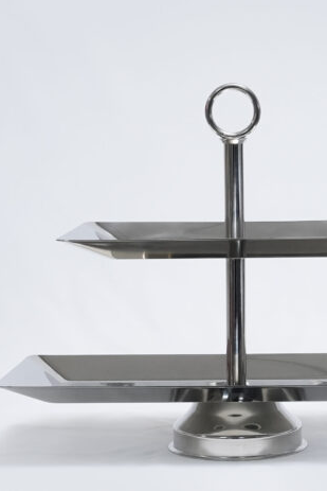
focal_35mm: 118
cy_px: 244
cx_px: 234
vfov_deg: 17.3
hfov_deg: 11.6
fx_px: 1606
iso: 3200
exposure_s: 1/125
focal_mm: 52
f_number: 10
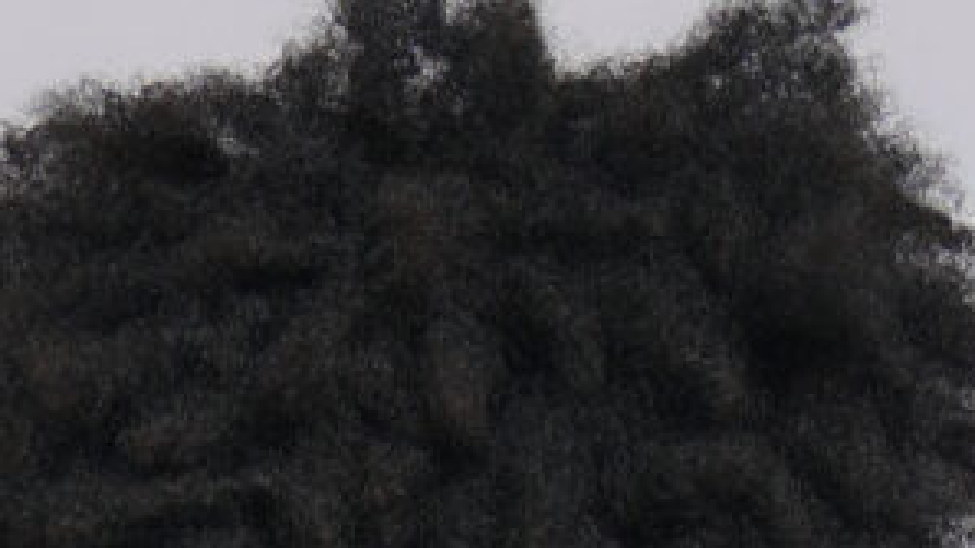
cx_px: 645
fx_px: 7238
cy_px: 3176
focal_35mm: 280
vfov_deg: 3.7
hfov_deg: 7.7
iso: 125
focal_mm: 31
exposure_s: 1/125
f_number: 5.6
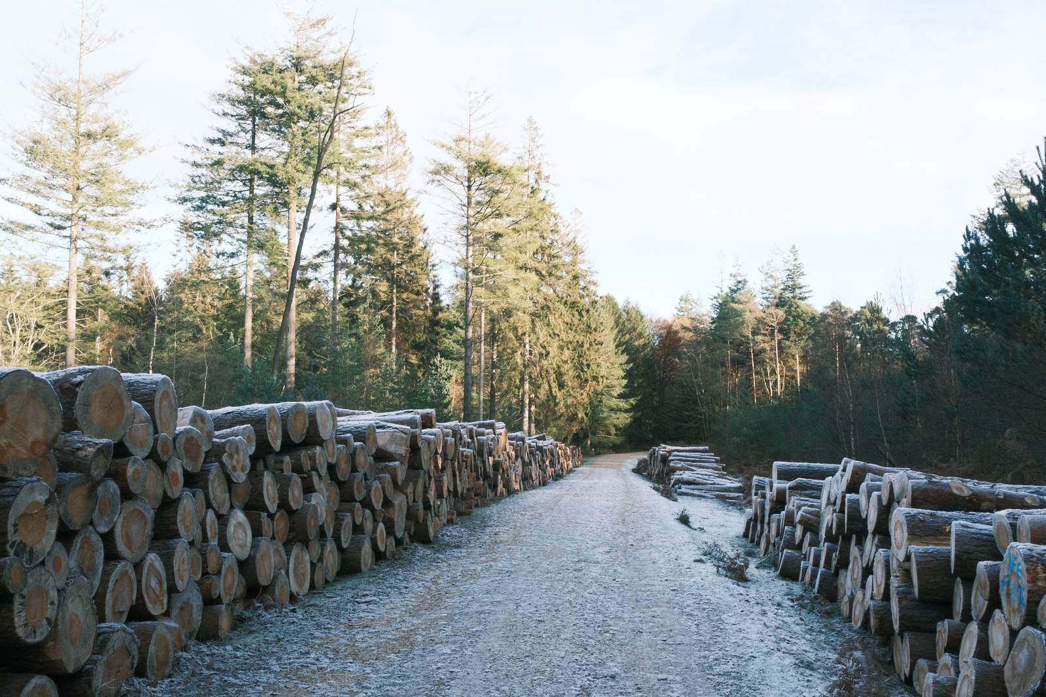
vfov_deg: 40.0
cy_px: 348
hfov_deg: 57.2
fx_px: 959
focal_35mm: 33
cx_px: 523
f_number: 16
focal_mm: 22.3
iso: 1250
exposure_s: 1/100
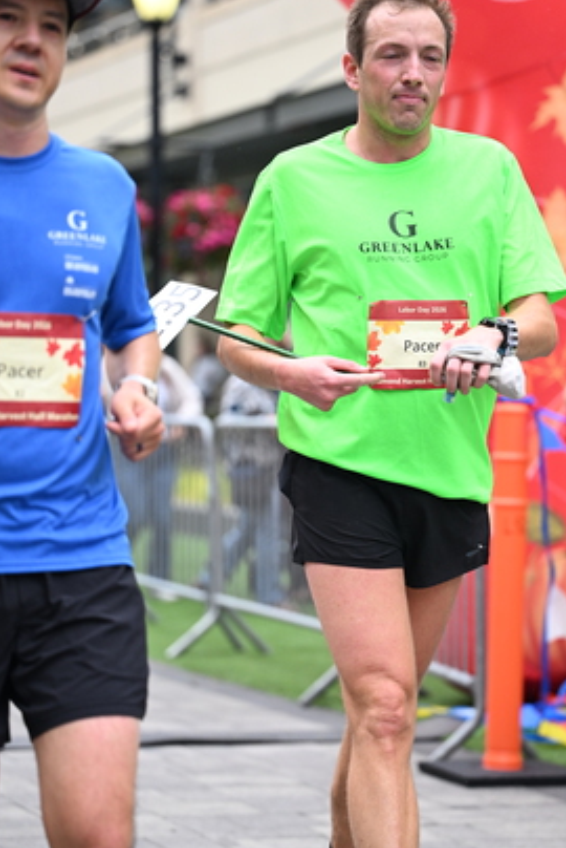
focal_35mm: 128
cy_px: 432
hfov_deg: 10.7
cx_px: 374
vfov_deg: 16.0
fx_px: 3013
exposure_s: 1/2000
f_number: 2.8
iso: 1250
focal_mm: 94
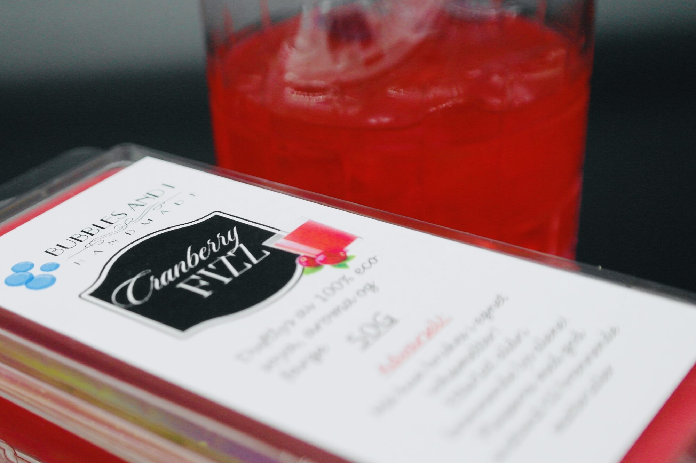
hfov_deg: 31.3
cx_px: 272
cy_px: 248
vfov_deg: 21.2
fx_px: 1237
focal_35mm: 64
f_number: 5.6
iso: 800
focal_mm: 33
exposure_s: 1/640
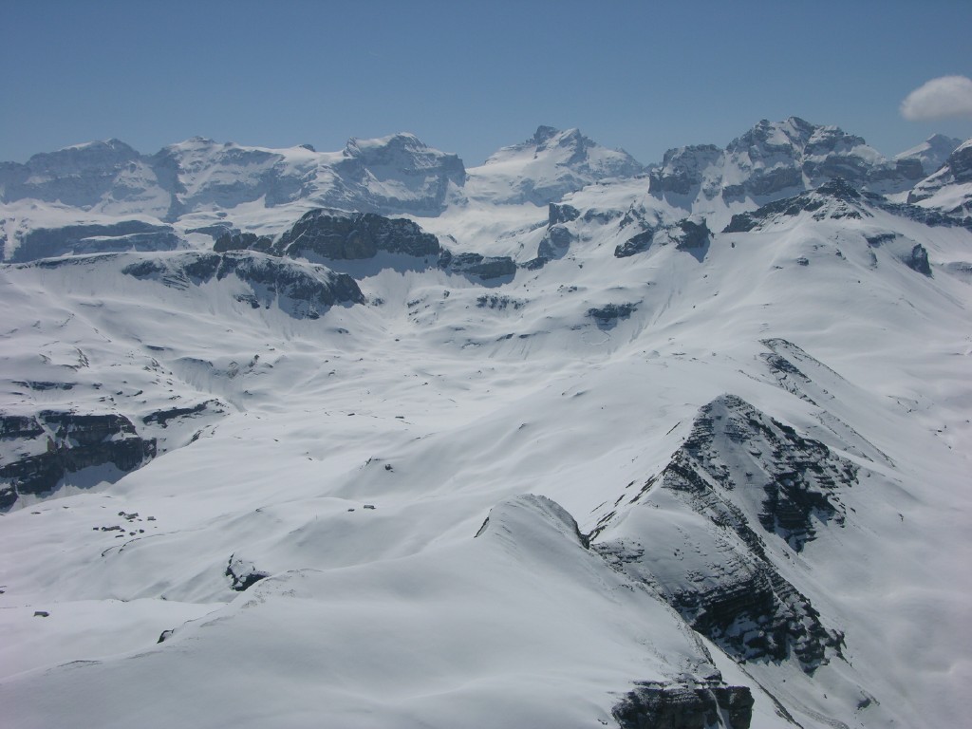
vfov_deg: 34.3
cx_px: 486
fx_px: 1179
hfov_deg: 44.8
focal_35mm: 42
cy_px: 364
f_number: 7.3
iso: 50
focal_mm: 10.7
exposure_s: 1/665
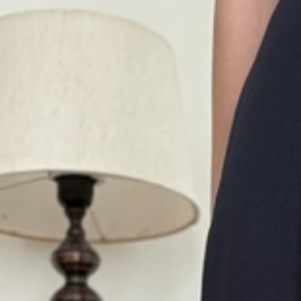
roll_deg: +0.7
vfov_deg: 10.8
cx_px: 517
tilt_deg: +0.6
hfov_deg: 11.1
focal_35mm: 148
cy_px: 588
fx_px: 1456
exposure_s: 1/121
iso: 64
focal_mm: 5.96
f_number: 1.6
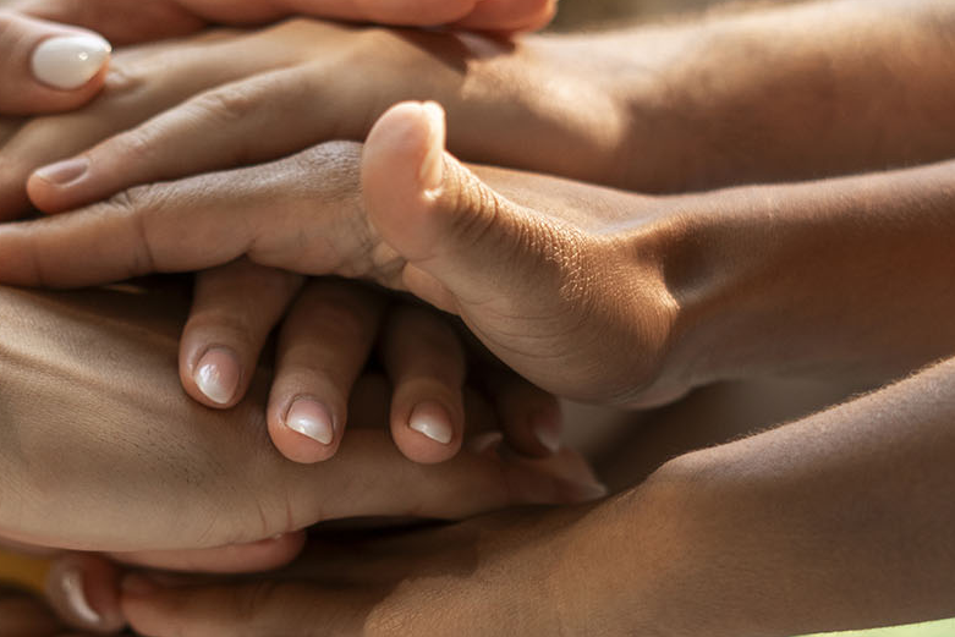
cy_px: 418
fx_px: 2547
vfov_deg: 14.2
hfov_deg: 21.1
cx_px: 263
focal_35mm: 96
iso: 500
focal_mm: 50
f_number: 2.5
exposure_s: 1/250
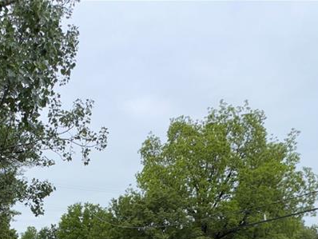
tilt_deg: -6.7
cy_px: 306
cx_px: 61
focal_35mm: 36
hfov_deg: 48.3
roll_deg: +0.7
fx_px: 331
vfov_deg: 31.3
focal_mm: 2.22
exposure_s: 1/2415
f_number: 2.2
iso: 32
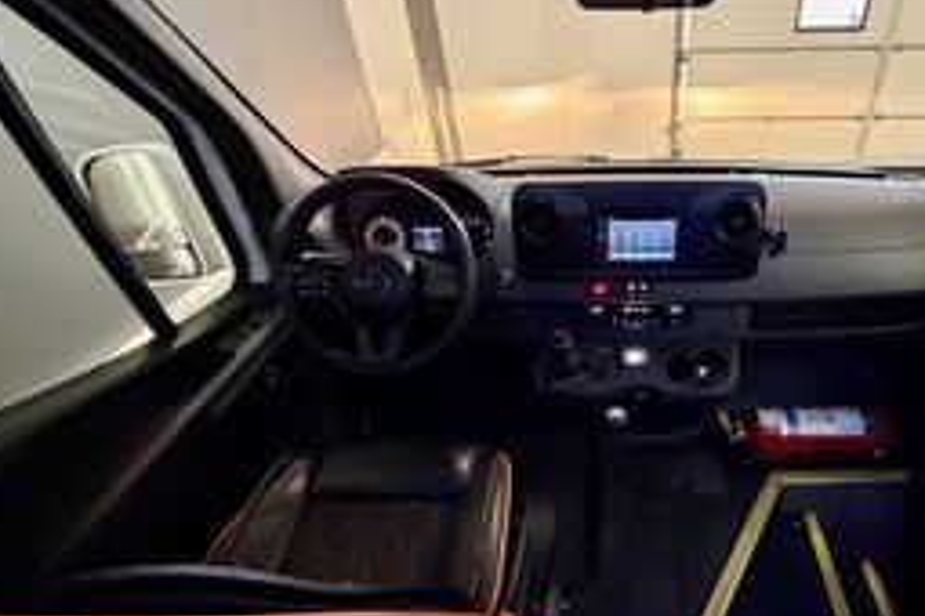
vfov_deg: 61.5
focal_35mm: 20
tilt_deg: -39.0
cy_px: 361
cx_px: 609
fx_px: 514
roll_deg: +0.3
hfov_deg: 81.4
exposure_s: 1/50
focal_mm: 2.22
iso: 1000
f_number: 2.2
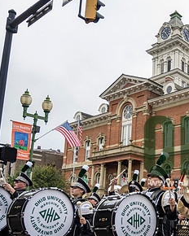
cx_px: 205
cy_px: 154
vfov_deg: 40.7
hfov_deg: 30.2
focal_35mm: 45
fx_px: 315
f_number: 4
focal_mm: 24
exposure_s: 1/1600
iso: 800
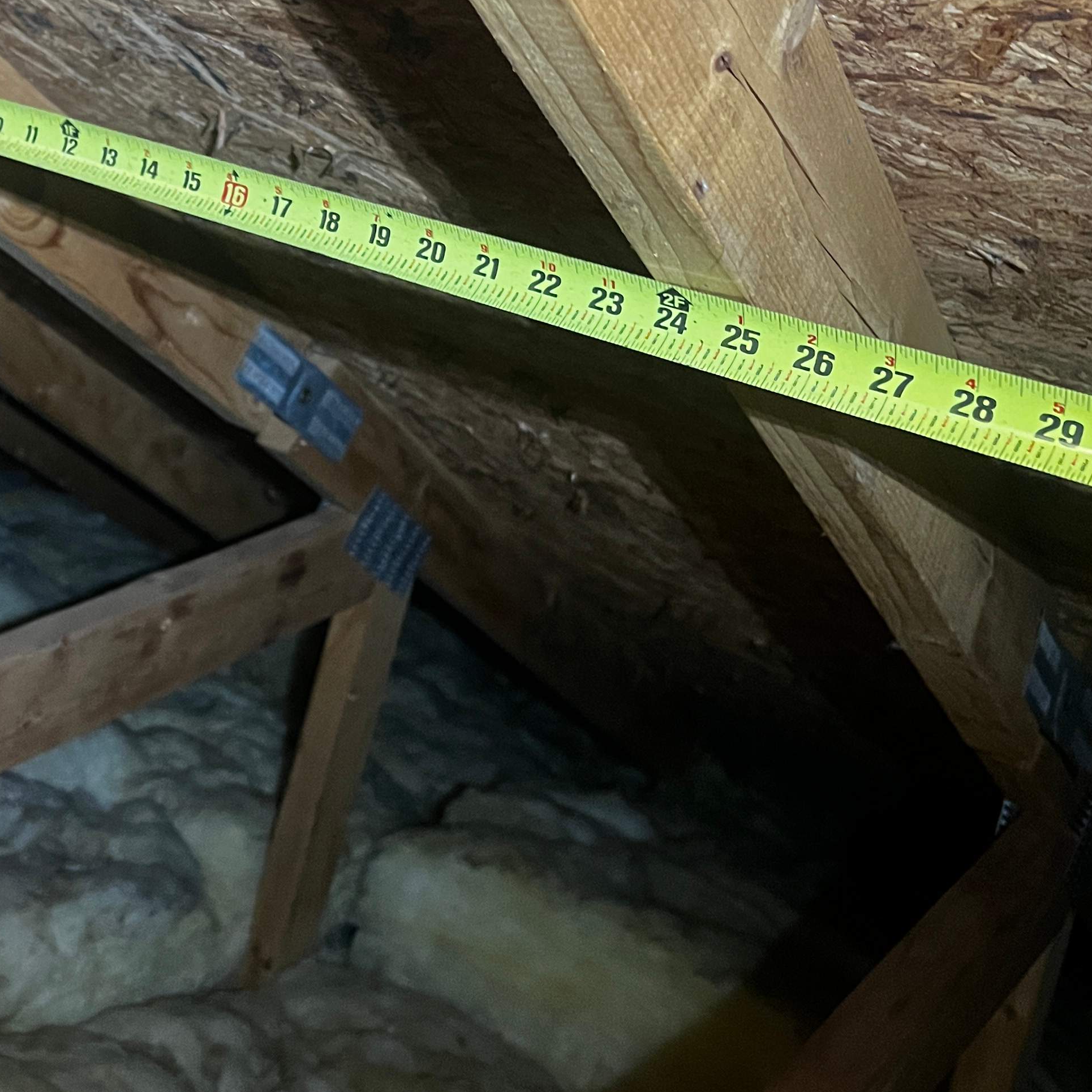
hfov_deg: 35.0
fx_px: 1713
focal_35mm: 48
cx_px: 372
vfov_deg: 34.5
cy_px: 257
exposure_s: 1/41
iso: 500
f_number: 1.5
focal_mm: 5.7
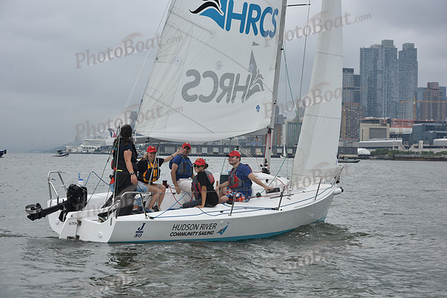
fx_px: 869
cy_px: 149
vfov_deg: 19.5
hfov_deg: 28.8
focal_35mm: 70
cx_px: 224
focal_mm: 70
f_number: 8
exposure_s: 1/800
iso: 400
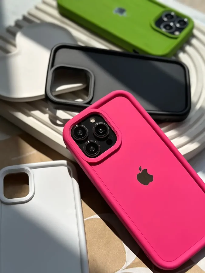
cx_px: 102
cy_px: 136
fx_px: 379
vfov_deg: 39.7
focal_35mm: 48
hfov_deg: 30.3
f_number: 1.78
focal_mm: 6.86
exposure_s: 1/6623
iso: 100
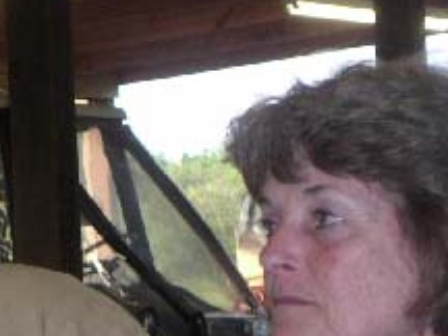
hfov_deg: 8.8
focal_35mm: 225
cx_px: 104
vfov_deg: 6.6
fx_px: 2912
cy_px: 298
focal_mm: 15
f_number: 3.5
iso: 160
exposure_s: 1/100
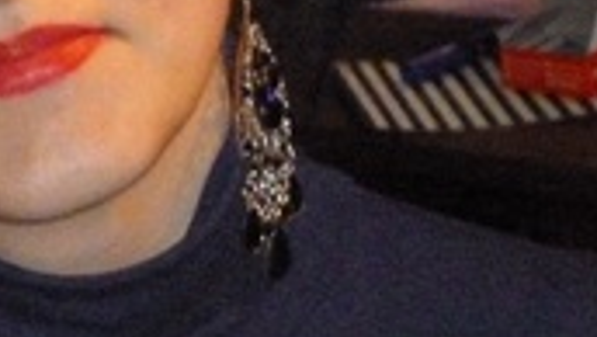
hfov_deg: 6.1
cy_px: 109
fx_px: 5623
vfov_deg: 3.4
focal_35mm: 355
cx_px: 56
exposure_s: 1/60
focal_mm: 20
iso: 1250
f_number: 6.5
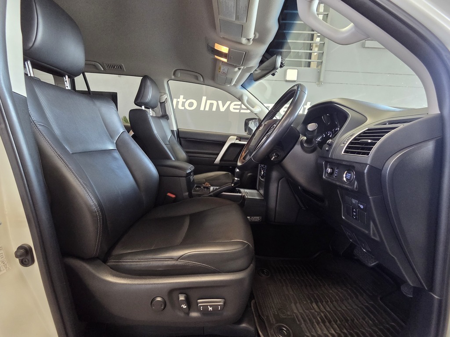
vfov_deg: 89.9
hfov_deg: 106.2
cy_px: 168
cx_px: 225
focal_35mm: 13
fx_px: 169
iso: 320
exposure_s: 1/50
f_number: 2.2
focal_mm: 2.2
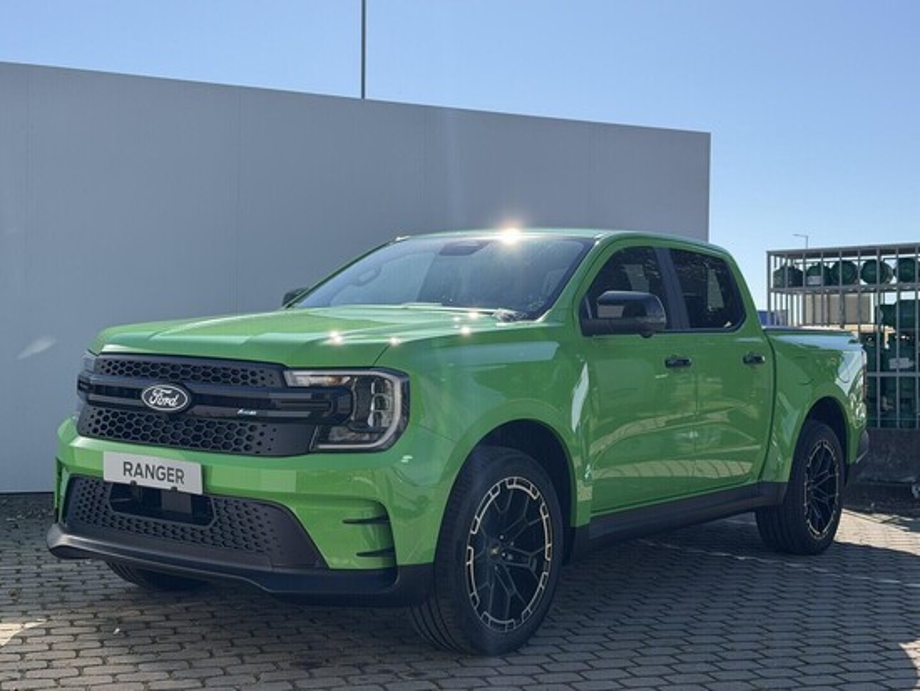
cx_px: 460
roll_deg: -0.7
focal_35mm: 48
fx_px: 1276
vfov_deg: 30.3
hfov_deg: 39.6
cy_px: 346
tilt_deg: +0.1
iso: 100
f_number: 1.78
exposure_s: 1/2494
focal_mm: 6.76
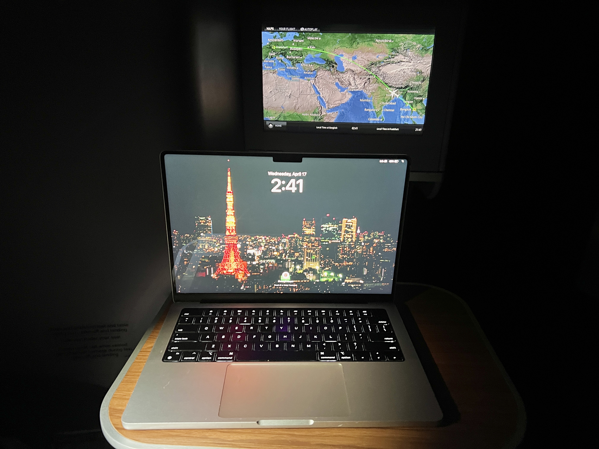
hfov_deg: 67.3
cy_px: 224
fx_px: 450
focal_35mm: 26
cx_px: 300
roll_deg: -1.3
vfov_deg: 53.1
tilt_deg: -21.1
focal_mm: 5.7
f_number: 1.5
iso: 640
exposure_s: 1/39
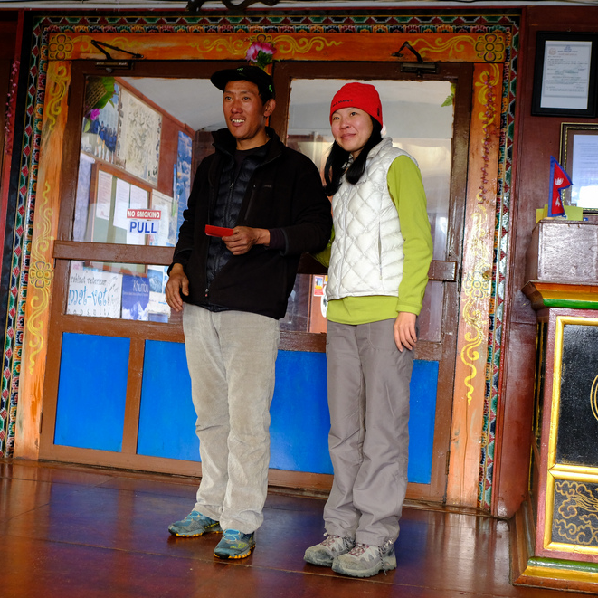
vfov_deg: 37.6
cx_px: 297
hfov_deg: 37.6
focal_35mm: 45
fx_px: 880
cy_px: 299
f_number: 2.8
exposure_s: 1/90
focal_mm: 23
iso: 1250
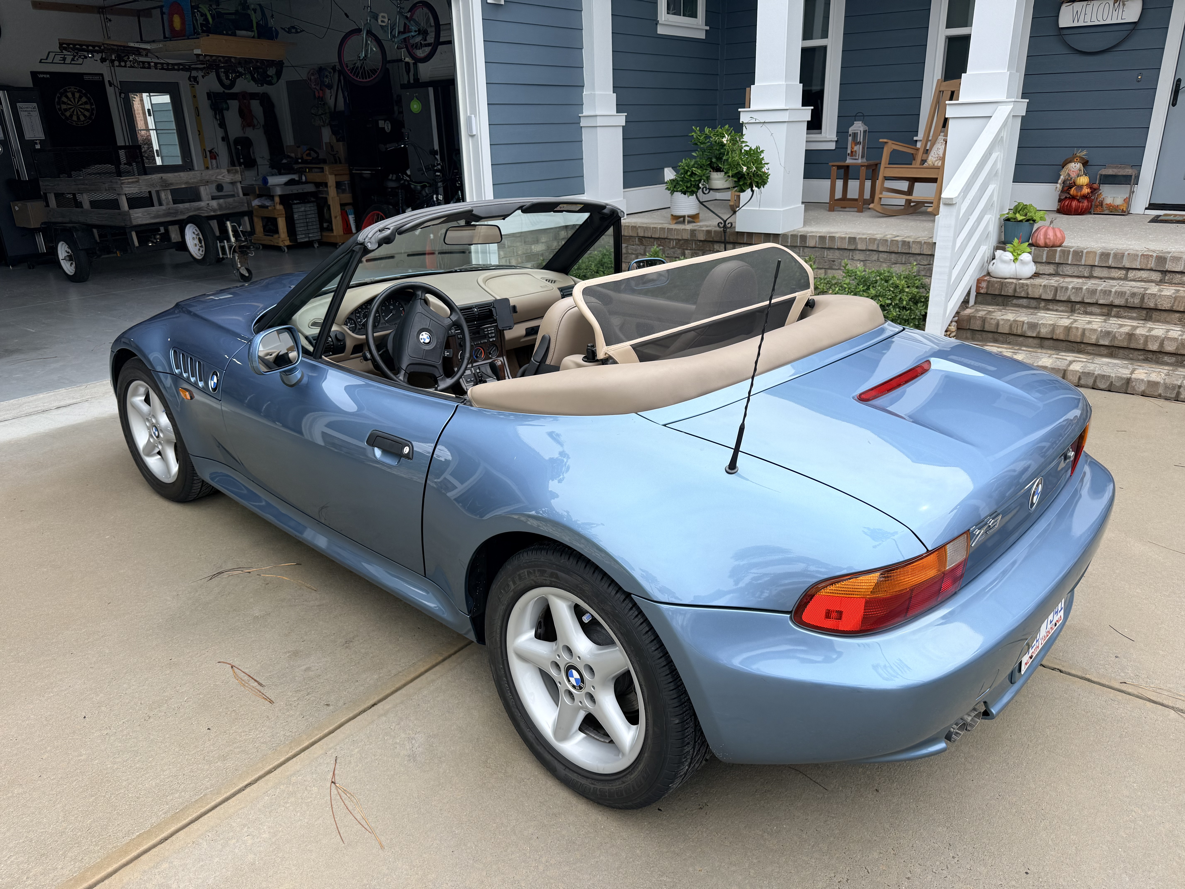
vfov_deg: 56.8
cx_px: 592
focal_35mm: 24
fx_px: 822
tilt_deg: -19.9
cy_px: 444
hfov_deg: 71.6
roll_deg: +1.9
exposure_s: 1/1410
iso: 80
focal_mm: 6.76
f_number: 1.78
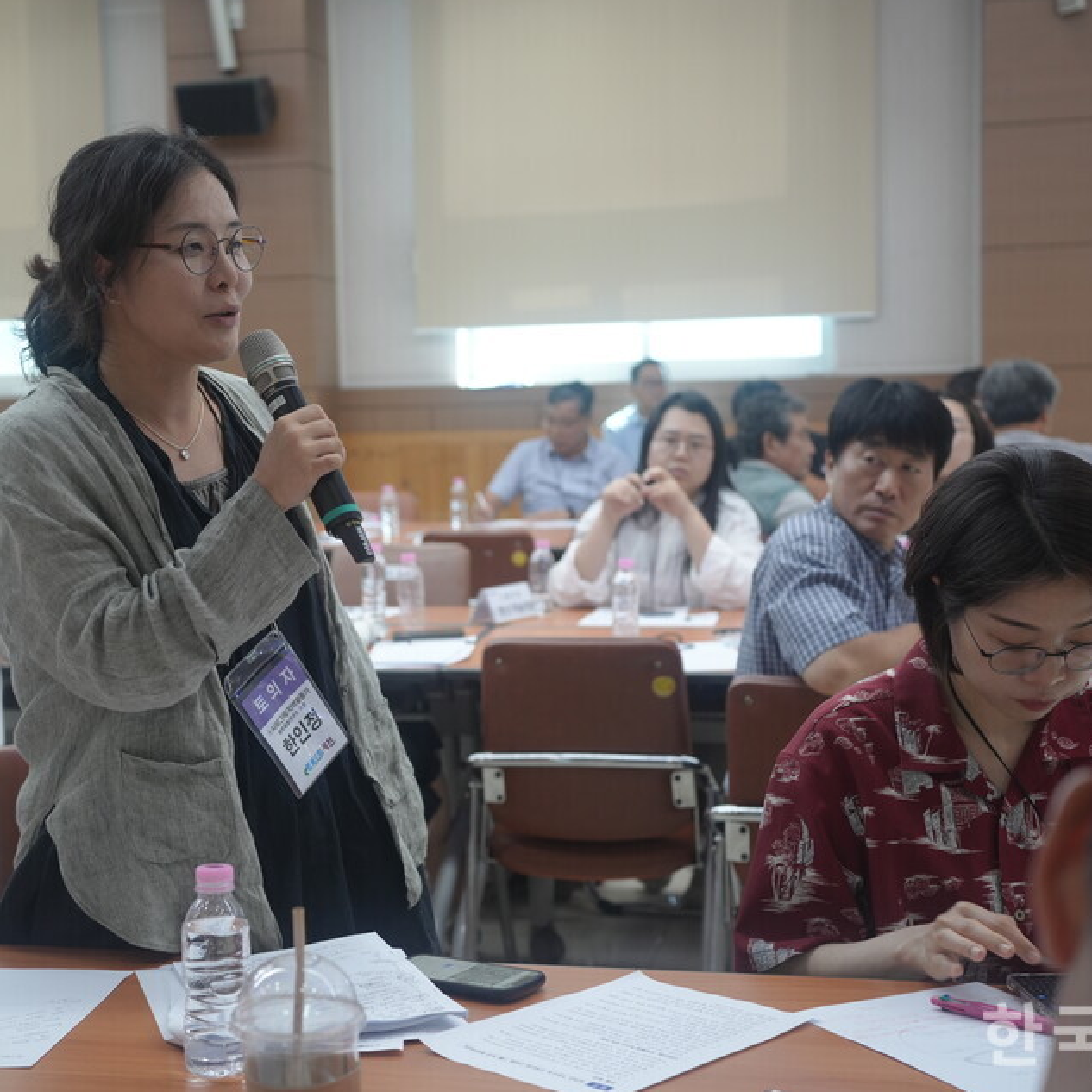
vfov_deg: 29.6
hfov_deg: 29.5
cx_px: 440
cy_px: 543
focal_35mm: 58
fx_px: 2070
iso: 640
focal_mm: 45
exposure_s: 1/50
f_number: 4
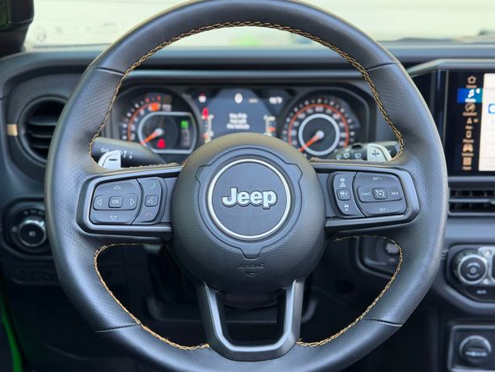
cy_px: 191
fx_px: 730
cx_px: 244
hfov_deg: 37.5
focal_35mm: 51
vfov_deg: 28.6
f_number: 1.78
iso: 125
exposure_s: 1/71
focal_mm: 6.76
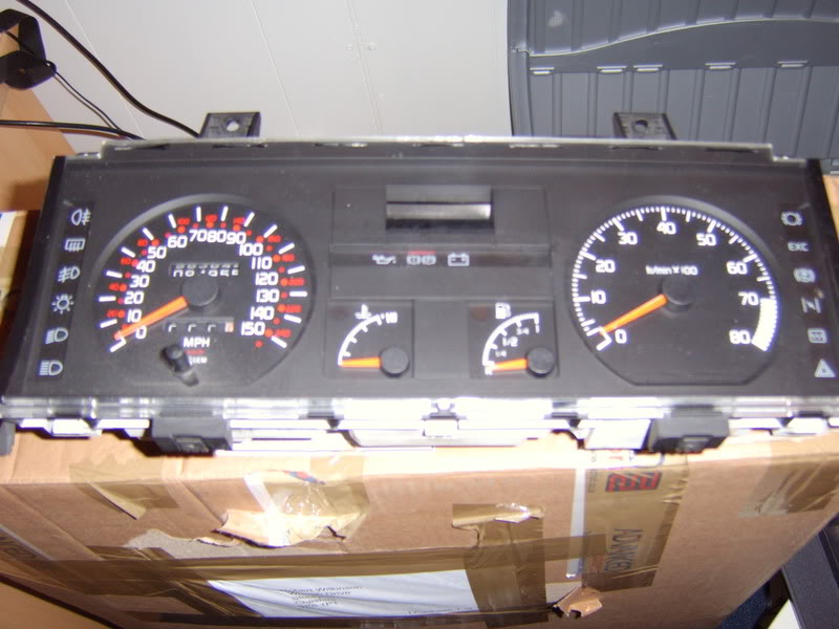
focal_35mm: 31
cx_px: 420
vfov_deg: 45.4
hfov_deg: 58.4
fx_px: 751
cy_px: 314
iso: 141
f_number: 2.7
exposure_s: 1/30
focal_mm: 8.13
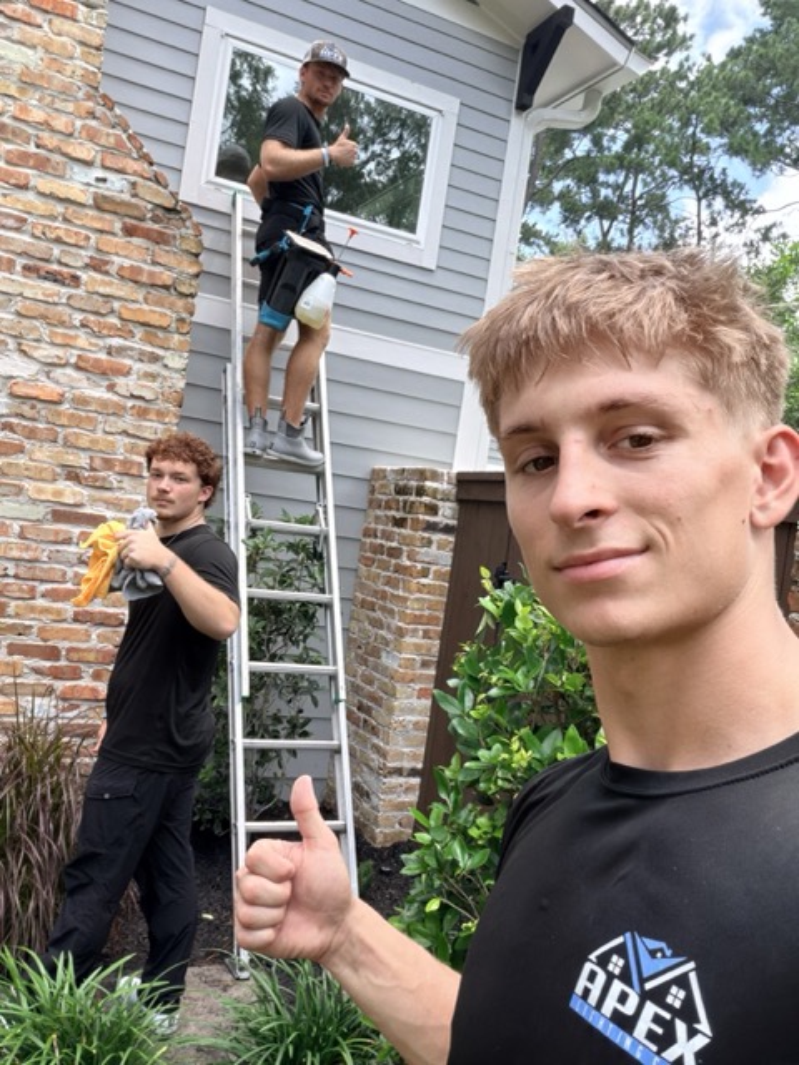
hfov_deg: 46.8
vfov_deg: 60.0
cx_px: 400
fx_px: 923
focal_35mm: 30
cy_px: 532
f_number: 1.9
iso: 32
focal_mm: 2.71
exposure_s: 1/341
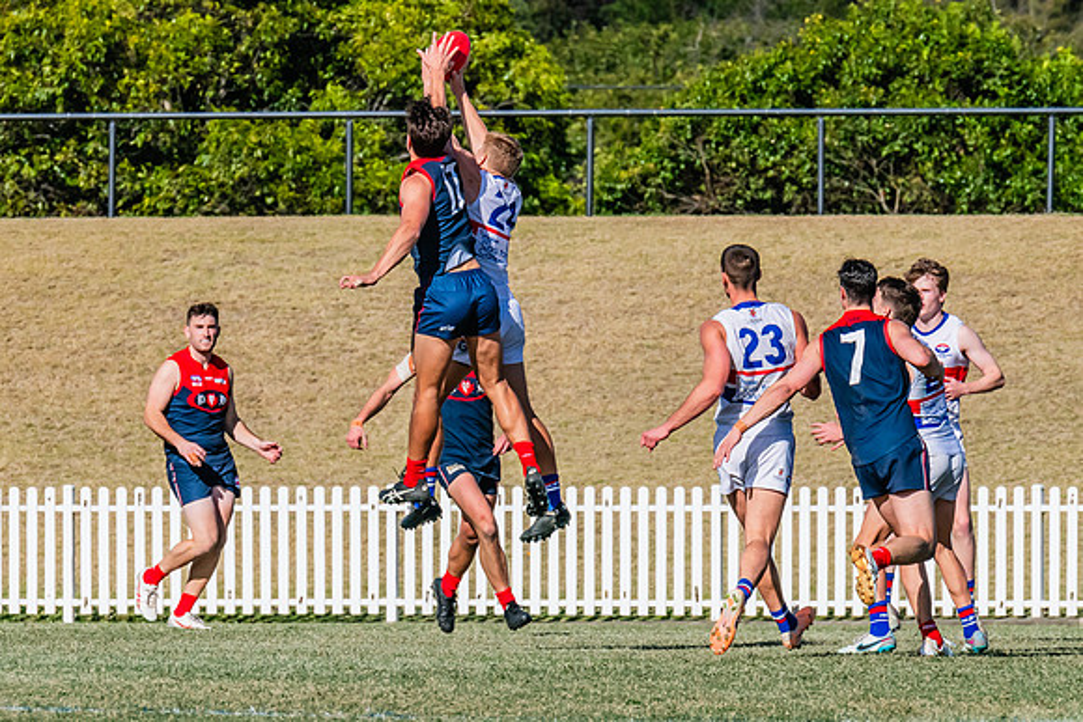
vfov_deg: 2.1
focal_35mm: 643
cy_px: 332
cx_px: 336
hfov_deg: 3.2
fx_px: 19345
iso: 800
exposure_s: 1/1600
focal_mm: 380
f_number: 13
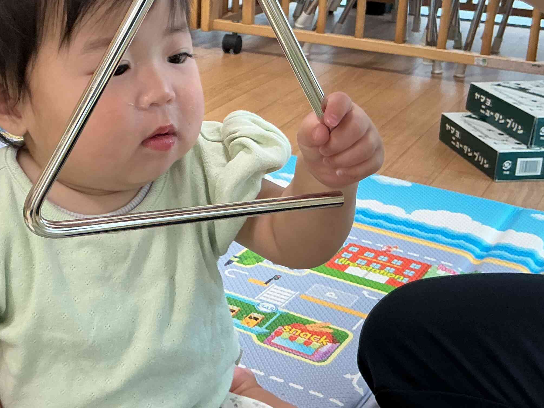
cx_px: 156
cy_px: 117
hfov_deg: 32.8
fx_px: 911
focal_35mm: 58
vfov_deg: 25.0
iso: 50
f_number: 1.8
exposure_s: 1/60
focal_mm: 3
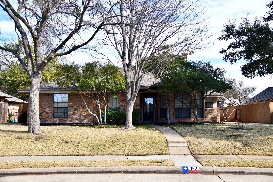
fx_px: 303
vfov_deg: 33.4
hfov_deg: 48.5
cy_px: 91
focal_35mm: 40
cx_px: 136
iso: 320
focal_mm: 40
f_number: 5
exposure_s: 1/640
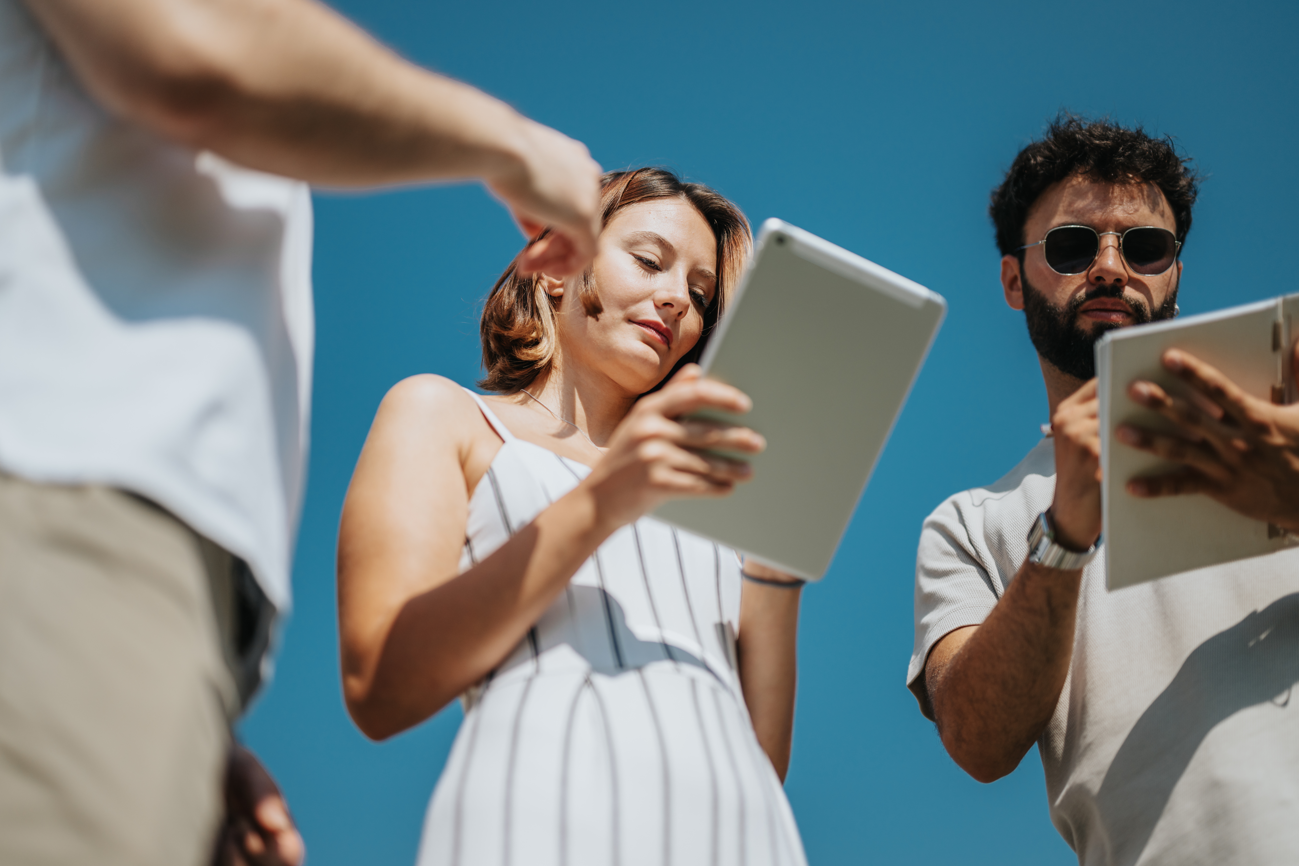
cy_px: 433
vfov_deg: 27.0
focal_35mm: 50
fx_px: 1804
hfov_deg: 39.6
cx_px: 650
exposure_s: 1/12800
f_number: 1.2
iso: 100
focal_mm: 50
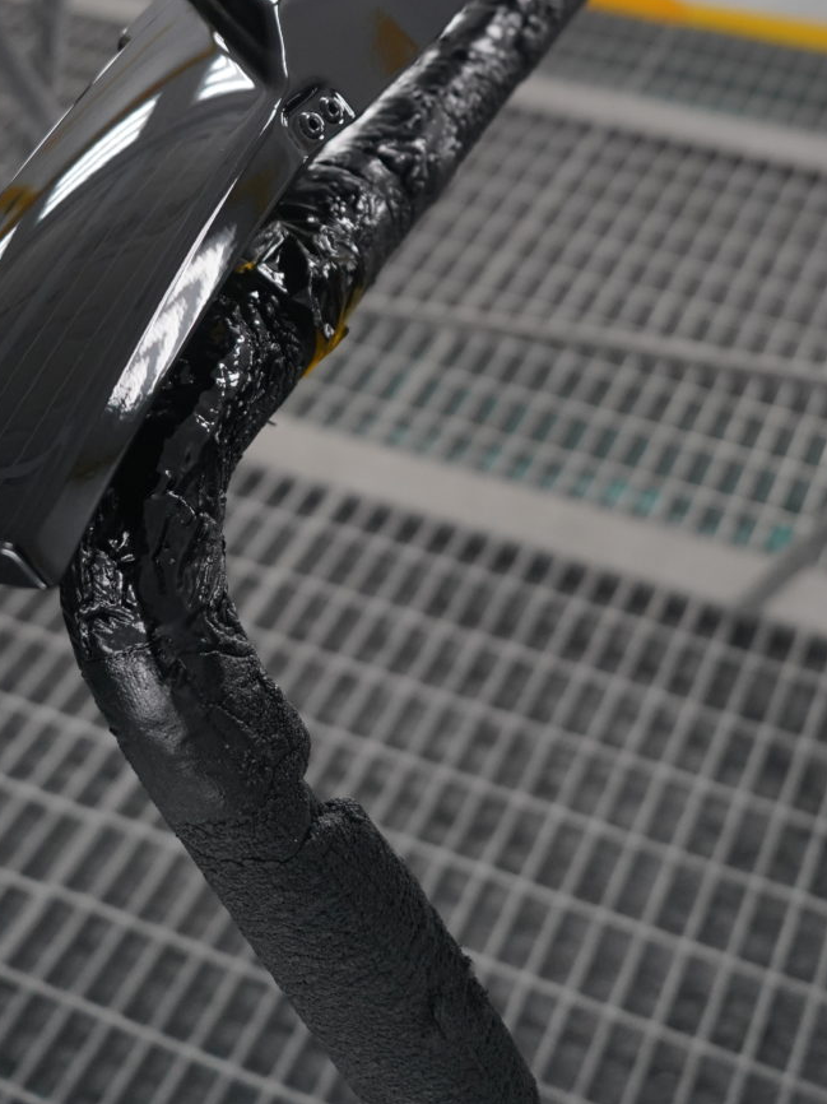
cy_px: 129
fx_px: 1848
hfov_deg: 25.2
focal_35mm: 58
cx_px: 471
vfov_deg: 31.8
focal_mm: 34
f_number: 4.5
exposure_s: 1/160
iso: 2000
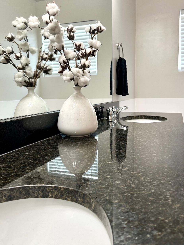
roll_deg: -0.2
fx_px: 213
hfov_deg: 46.7
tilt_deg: -6.9
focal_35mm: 30
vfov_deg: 59.9
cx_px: 105
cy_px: 118
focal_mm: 6.86
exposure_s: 1/120
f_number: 1.78
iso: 125
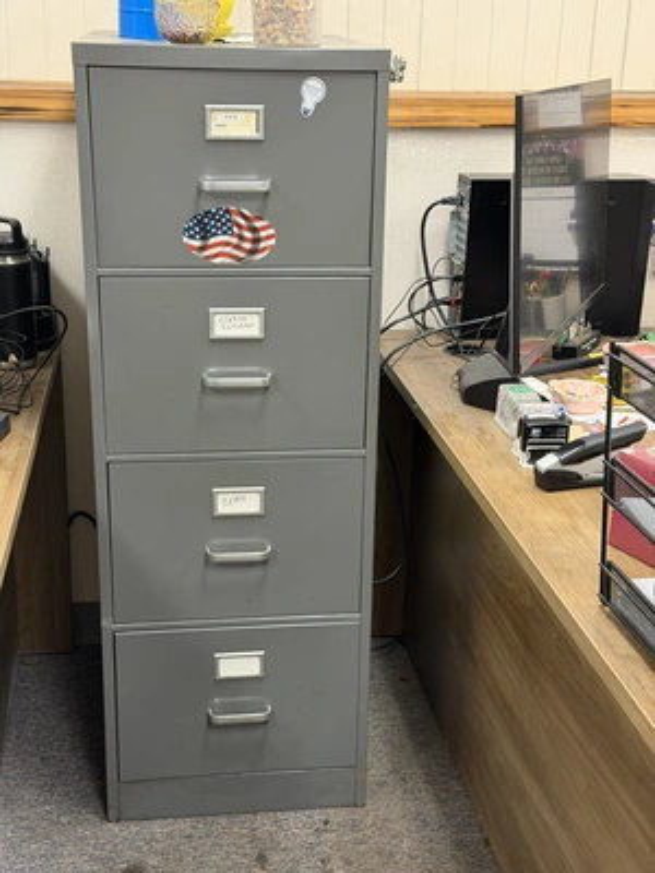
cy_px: 436
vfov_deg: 39.7
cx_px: 328
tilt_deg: -18.0
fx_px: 1211
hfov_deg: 30.3
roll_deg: -1.4
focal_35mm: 48
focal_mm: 6.76
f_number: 1.78
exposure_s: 1/40
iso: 250
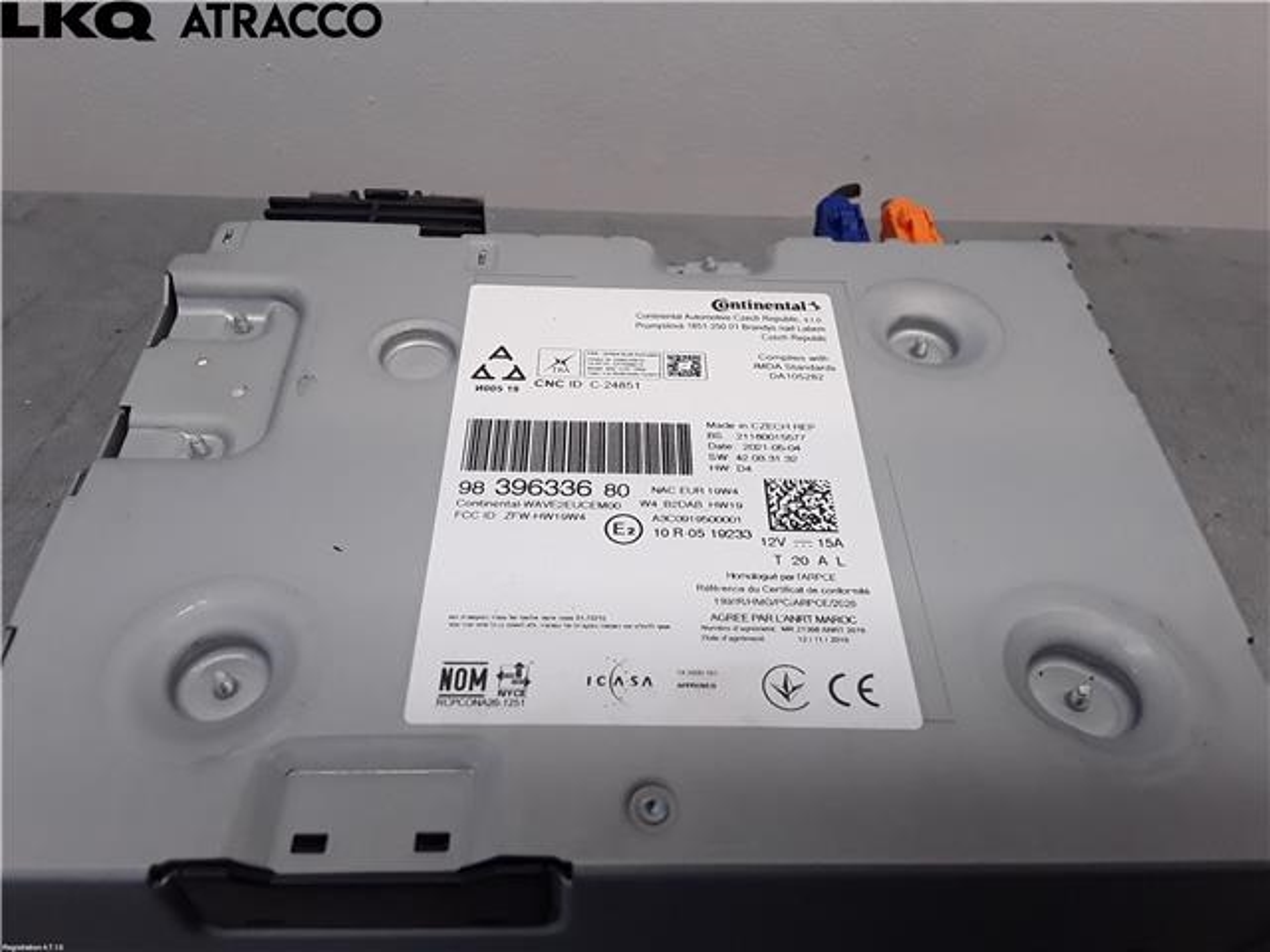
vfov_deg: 49.7
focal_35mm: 28
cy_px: 476
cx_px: 635
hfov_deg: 63.4
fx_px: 1027
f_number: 1.9
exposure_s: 1/269
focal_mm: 2.91
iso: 100
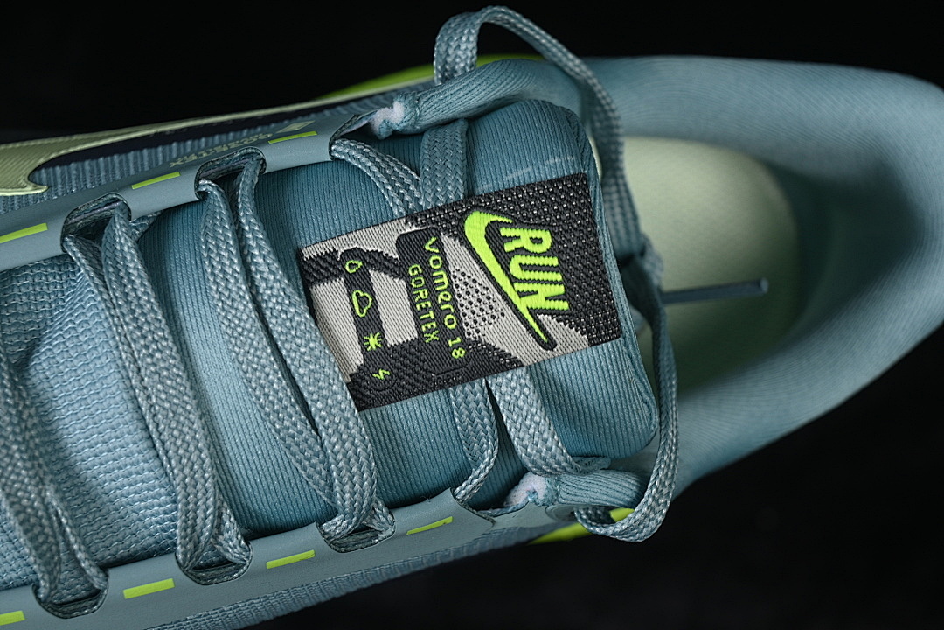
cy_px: 315
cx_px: 472
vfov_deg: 18.2
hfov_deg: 27.0
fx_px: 1967
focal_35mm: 75
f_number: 7.1
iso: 160
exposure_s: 1/80
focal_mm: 50
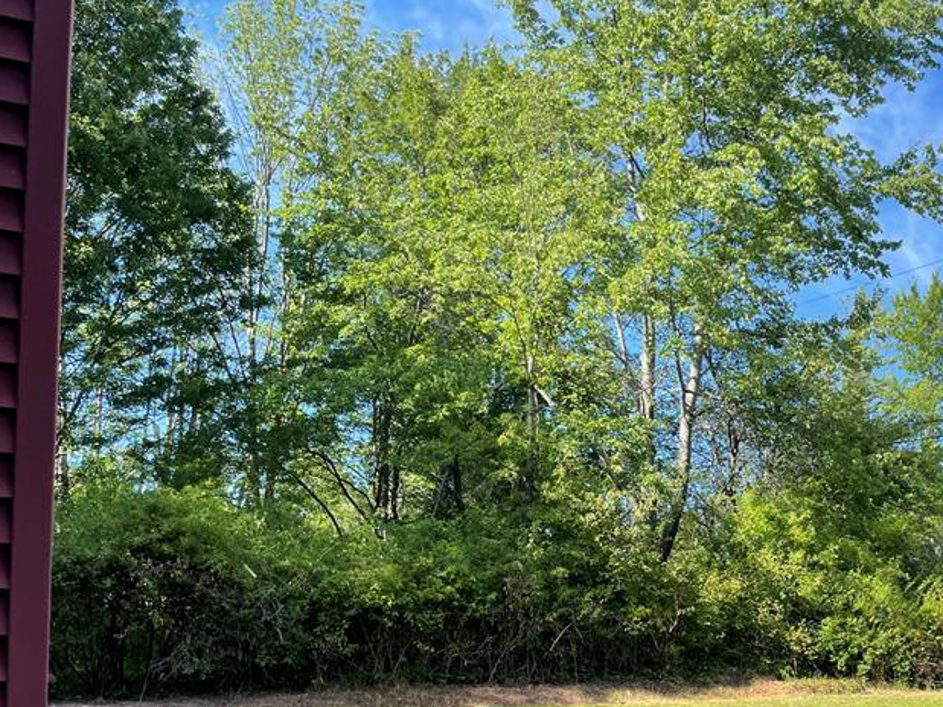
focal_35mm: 43
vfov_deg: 32.6
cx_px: 748
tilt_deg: +7.8
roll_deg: +2.2
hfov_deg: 42.0
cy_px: 571
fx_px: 1171
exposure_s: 1/917
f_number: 1.6
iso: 32
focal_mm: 4.2
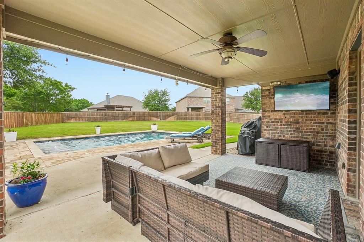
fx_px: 152
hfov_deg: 100.4
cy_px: 121
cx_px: 182
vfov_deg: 77.3
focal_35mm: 15
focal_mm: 10
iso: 400
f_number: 8
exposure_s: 1/320
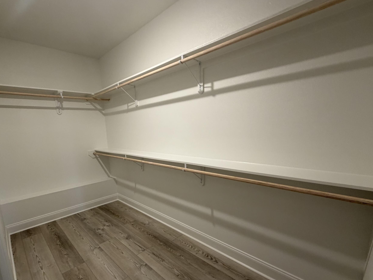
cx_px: 172
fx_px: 183
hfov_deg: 90.8
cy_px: 165
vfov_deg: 74.1
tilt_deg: -11.3
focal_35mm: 17
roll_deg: +3.2
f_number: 2.2
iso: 200
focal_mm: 2.22
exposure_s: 1/60
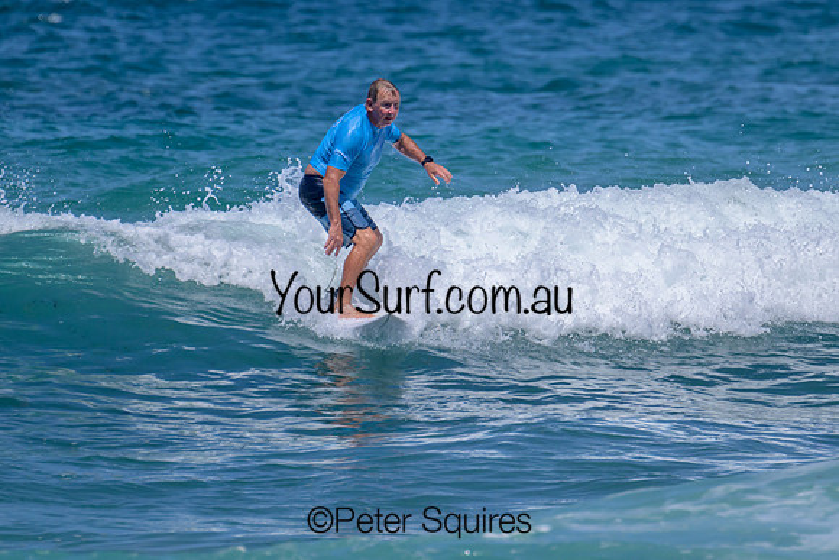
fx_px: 25188
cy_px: 225
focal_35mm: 1081
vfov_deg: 1.3
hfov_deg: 1.9
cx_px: 464
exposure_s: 1/2000
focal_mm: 800
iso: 720
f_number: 11
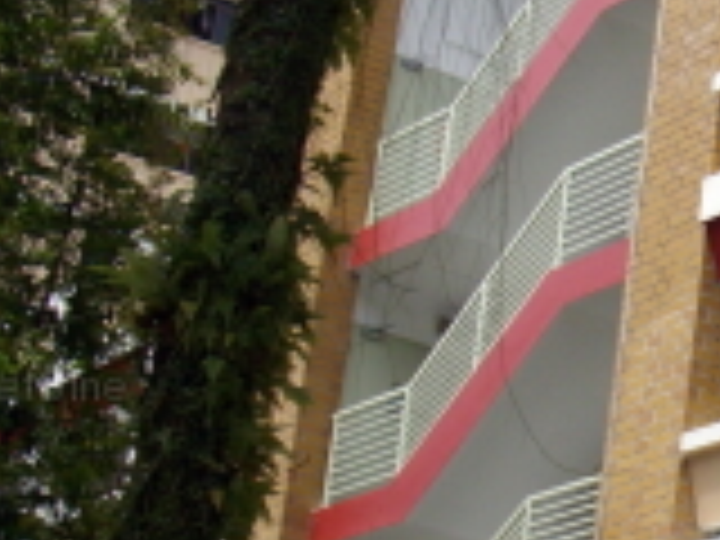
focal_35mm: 127
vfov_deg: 11.6
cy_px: 392
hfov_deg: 14.4
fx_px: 2642
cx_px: 1102
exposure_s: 1/320
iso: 80
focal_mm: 6.2
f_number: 5.6
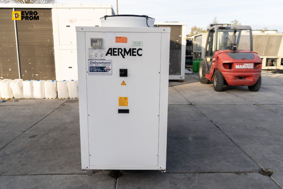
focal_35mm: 29
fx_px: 228
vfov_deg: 45.0
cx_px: 142
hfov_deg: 63.7
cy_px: 94
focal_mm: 29
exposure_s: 1/320
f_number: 5.6
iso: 100
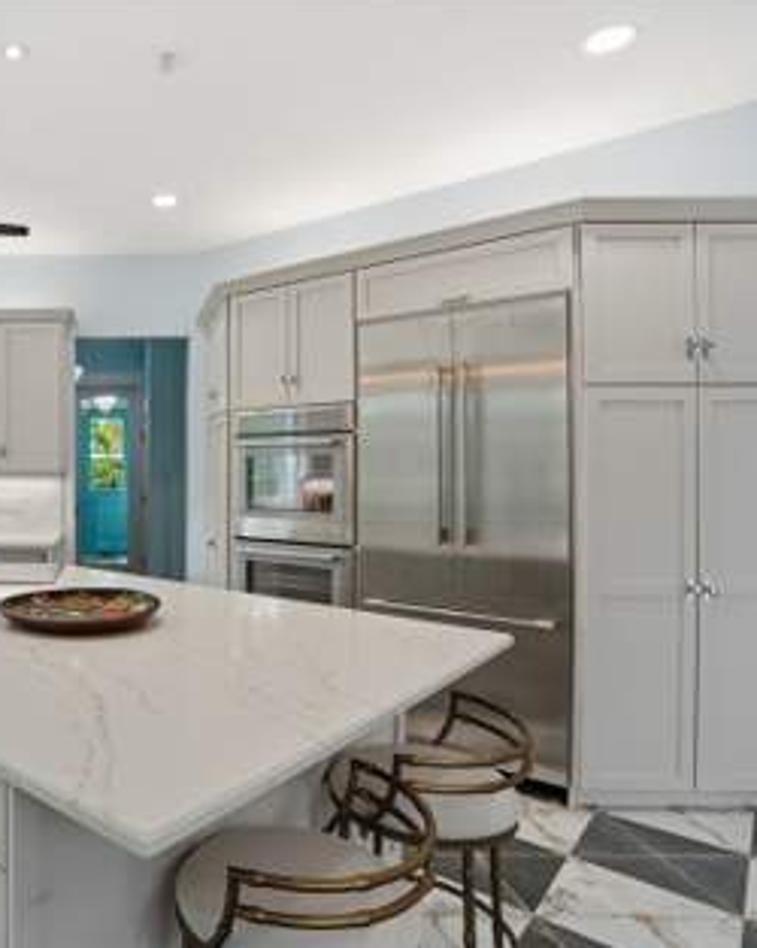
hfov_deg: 54.5
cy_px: 471
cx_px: 103
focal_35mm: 23
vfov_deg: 72.6
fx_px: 645
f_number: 9
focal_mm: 16
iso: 200
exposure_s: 1/50
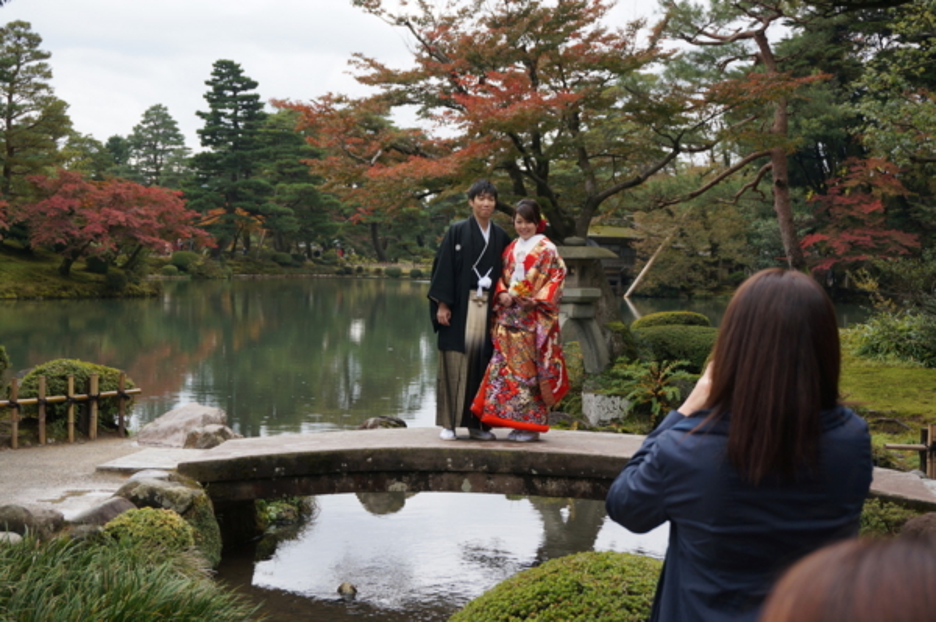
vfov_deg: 24.4
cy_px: 311
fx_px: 1442
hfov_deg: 36.0
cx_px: 468
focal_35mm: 56
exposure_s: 1/60
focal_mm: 37
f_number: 5.6
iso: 160
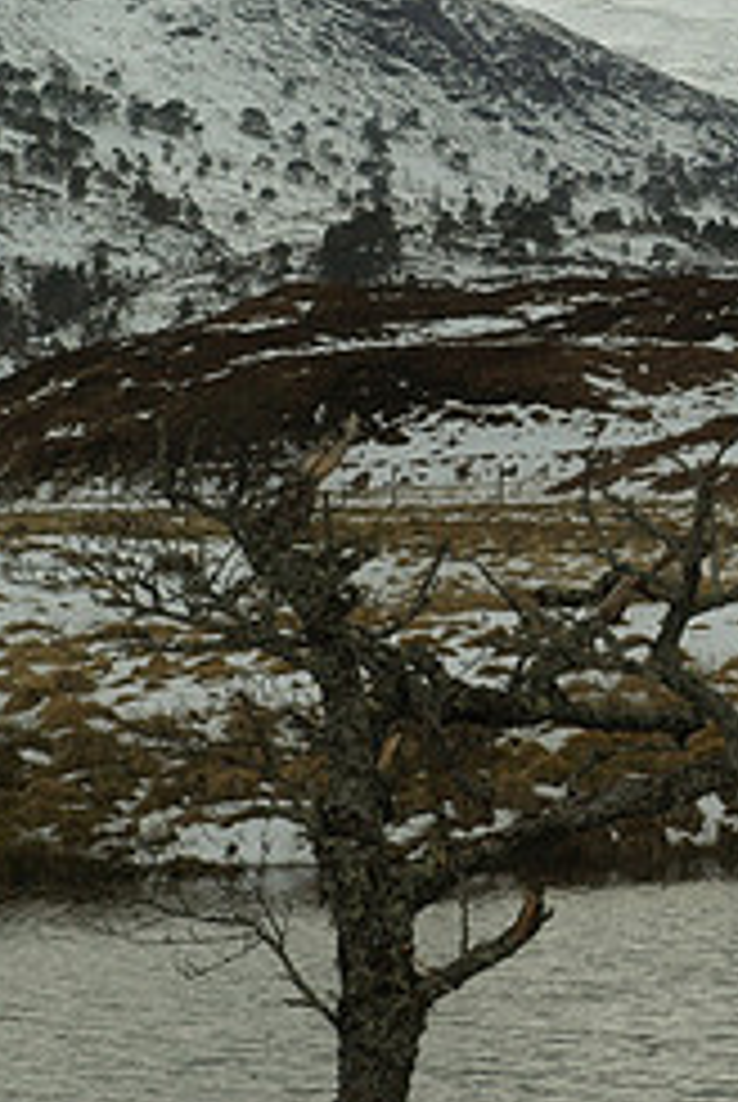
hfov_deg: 7.4
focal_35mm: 182
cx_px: 1094
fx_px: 5580
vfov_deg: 11.3
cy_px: 421
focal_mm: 37
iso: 200
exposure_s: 1/400
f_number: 14
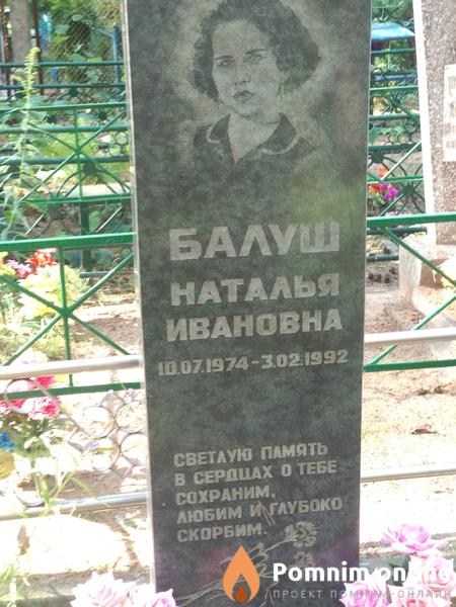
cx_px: 228
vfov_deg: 36.8
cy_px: 304
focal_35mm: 52
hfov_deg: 28.0
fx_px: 913
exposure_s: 1/60
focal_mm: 5.99
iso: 500
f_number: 2.6
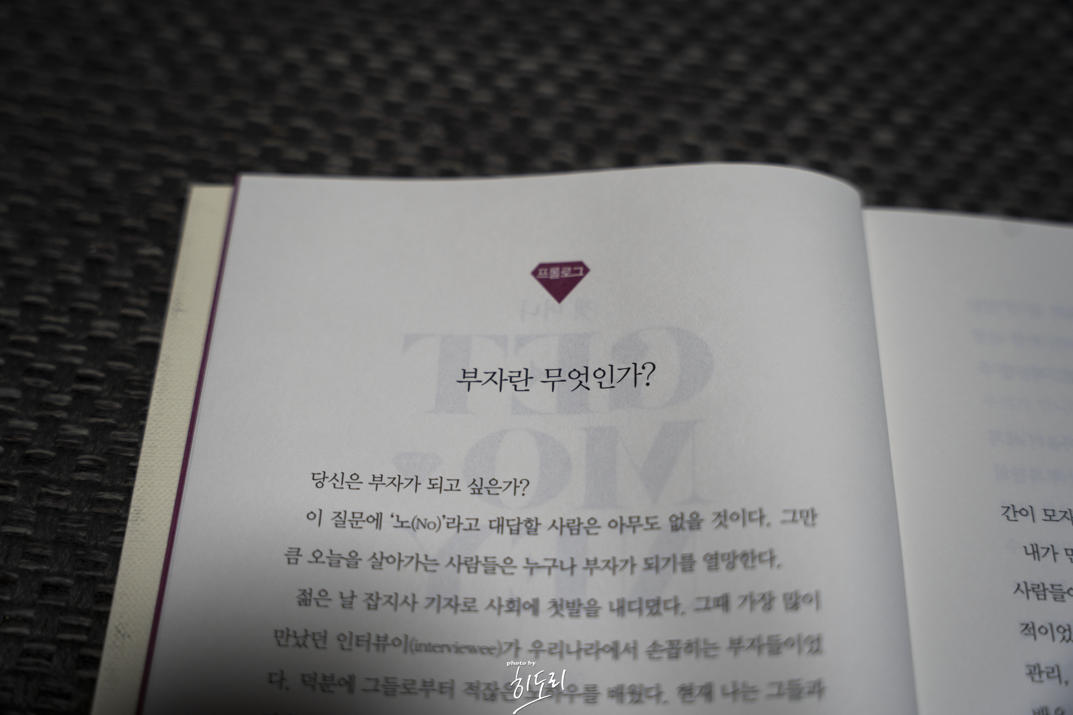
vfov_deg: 29.6
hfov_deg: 43.3
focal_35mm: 45
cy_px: 358
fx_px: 1353
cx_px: 536
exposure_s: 1/60
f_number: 3.2
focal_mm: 45.4
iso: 125
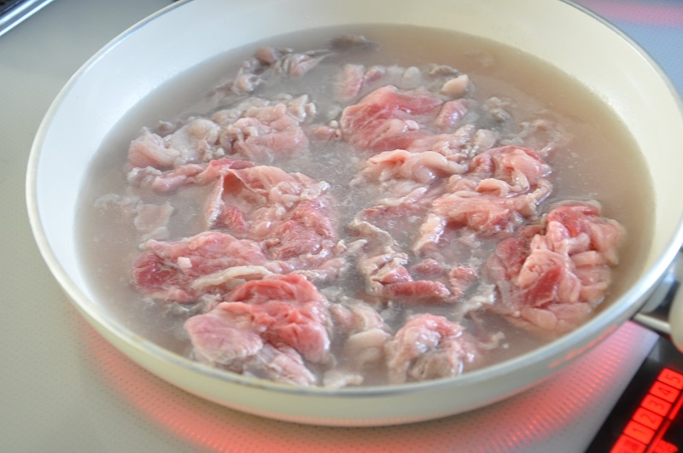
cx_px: 342
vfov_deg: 20.1
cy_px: 226
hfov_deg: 29.9
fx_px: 1279
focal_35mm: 68
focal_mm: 45
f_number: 4.8
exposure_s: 1/15
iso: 1600
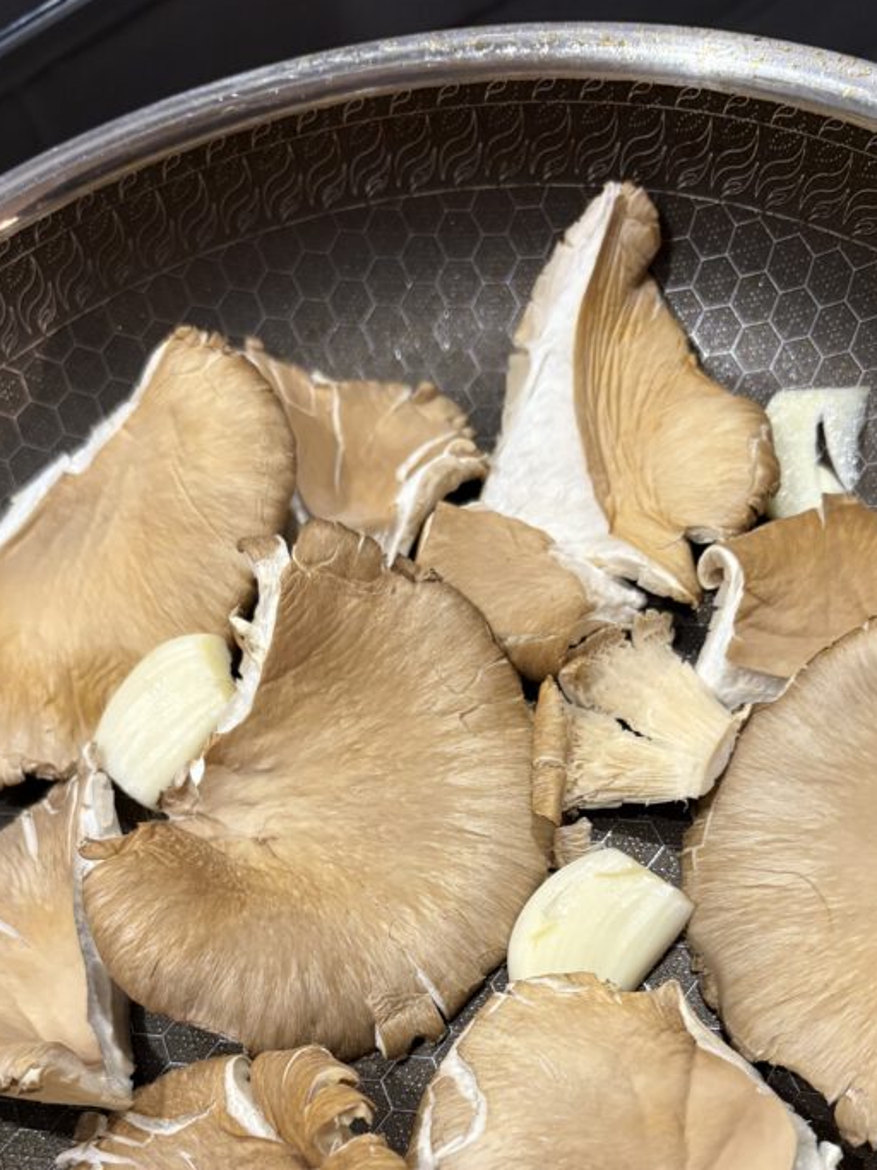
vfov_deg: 46.3
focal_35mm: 39
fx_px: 1318
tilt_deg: -61.3
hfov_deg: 36.8
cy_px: 869
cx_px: 457
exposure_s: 1/50
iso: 200
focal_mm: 5.96
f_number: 1.6
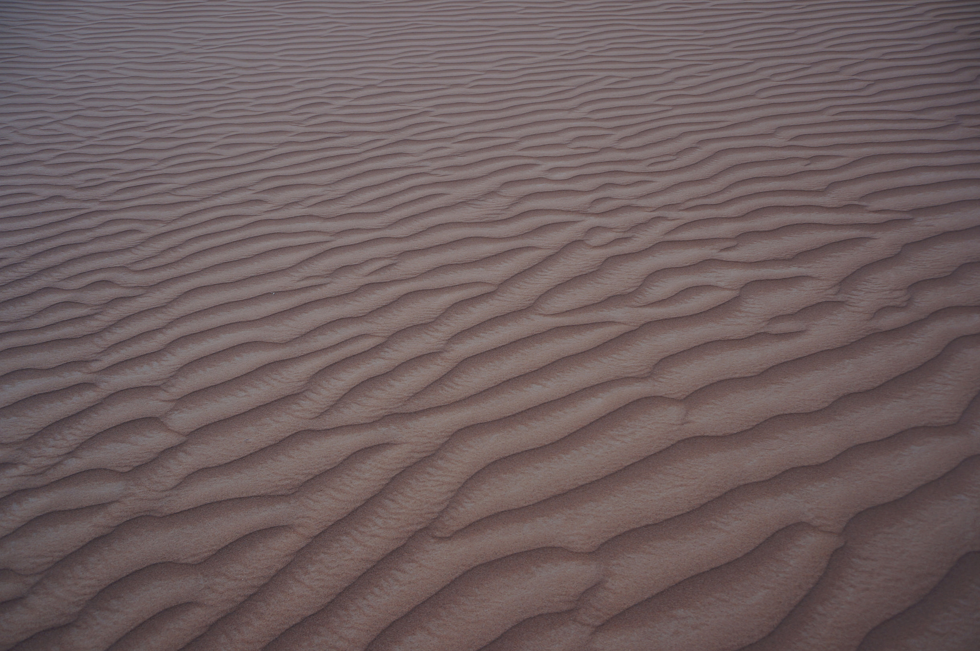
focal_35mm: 26
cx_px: 490
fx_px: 693
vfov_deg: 50.3
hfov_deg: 70.5
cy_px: 326
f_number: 4
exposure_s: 1/160
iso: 100
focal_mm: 17
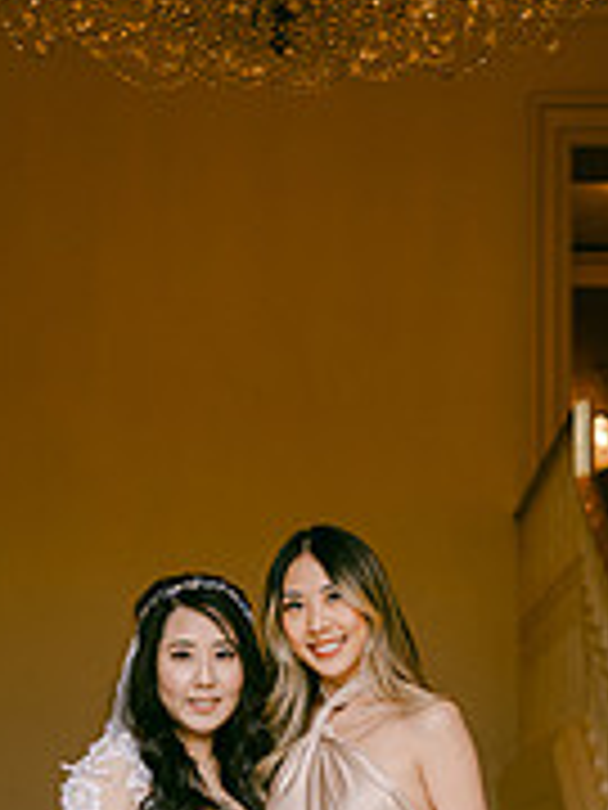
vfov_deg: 16.0
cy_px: 878
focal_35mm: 120
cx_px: 288
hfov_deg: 12.3
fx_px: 2810
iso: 100
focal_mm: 50
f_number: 1.8
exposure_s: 1/320
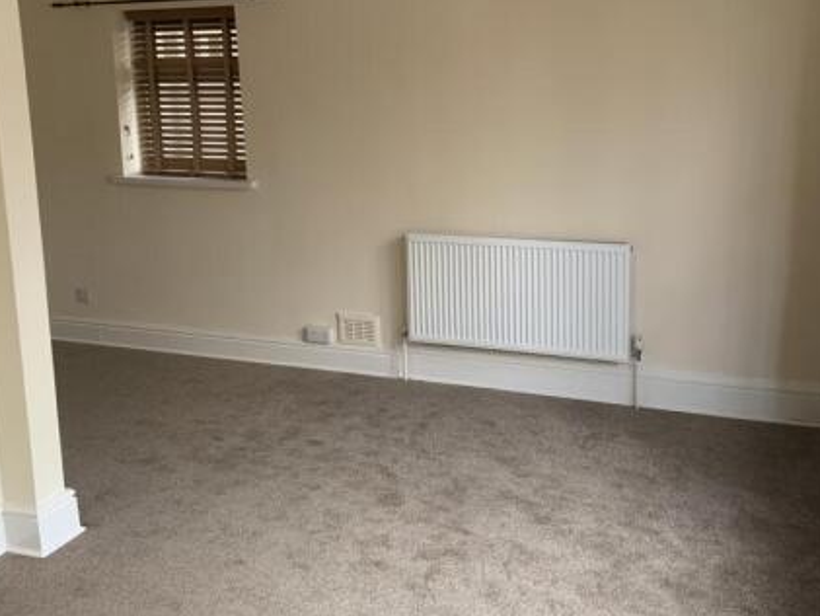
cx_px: 465
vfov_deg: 39.4
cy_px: 235
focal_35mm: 36
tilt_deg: -11.1
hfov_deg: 51.2
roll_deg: +1.6
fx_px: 853
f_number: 1.8
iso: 50
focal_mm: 4.25
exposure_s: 1/121
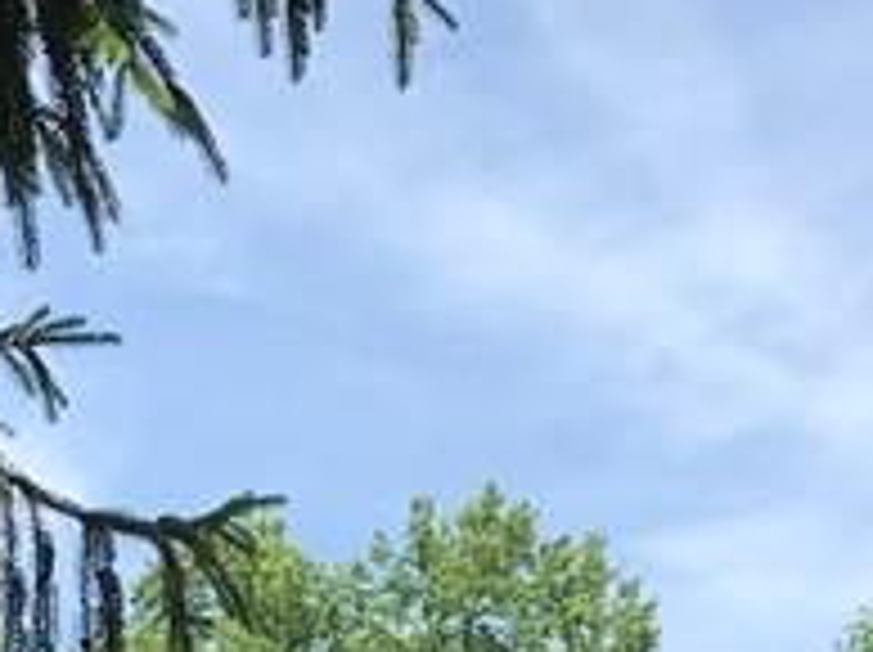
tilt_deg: +7.4
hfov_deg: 13.2
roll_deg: +2.3
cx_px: 86
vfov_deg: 9.5
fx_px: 3728
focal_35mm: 148
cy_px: 1210
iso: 20
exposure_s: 1/1408
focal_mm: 3.99
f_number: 1.8
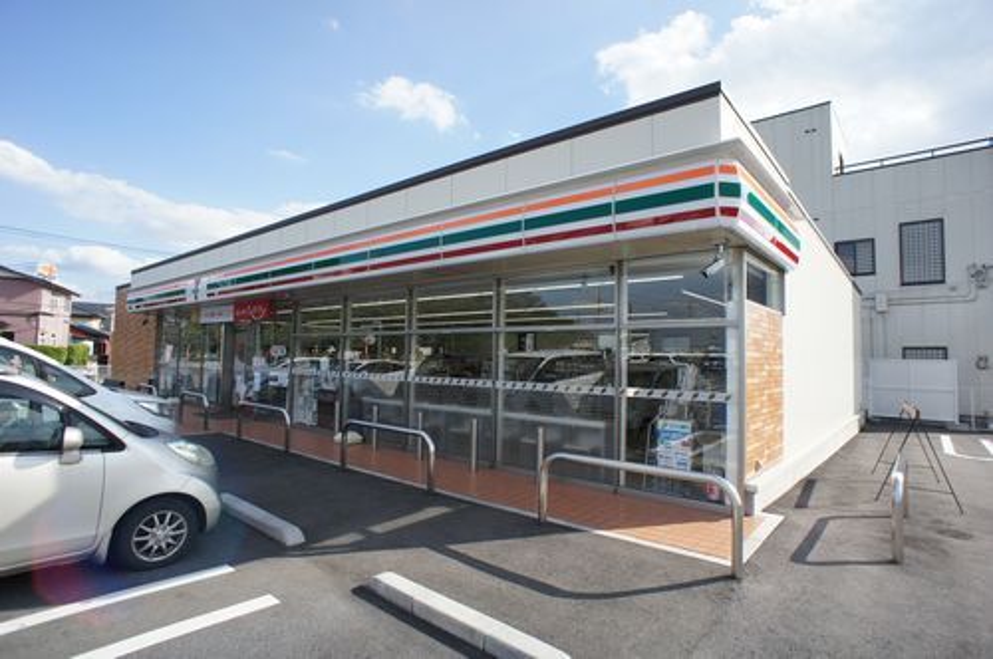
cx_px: 496
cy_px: 330
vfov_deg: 53.0
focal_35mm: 24
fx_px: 661
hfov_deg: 73.8
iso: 200
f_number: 6.3
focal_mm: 16
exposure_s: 1/400
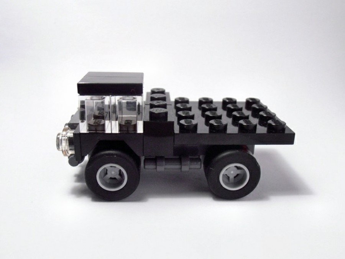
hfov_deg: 50.1
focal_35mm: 37
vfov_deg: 38.7
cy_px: 130
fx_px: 369
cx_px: 172
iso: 80
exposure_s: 1/60
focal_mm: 6.61
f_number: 3.9
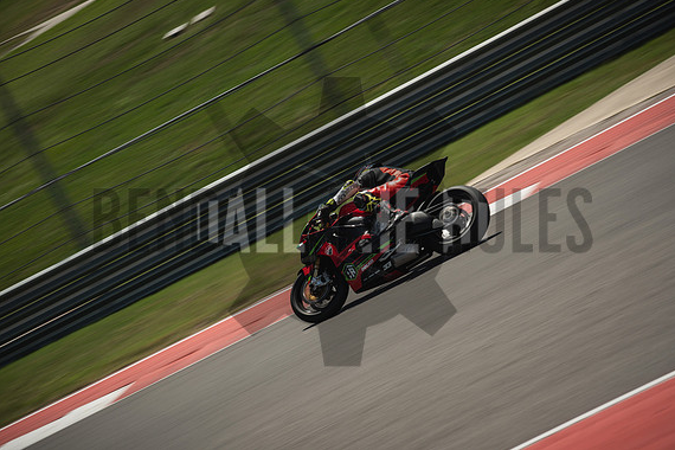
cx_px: 342
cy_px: 222
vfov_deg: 7.8
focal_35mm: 176
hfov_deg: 11.7
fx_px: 3300
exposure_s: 1/200
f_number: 8
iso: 125
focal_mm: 115.3
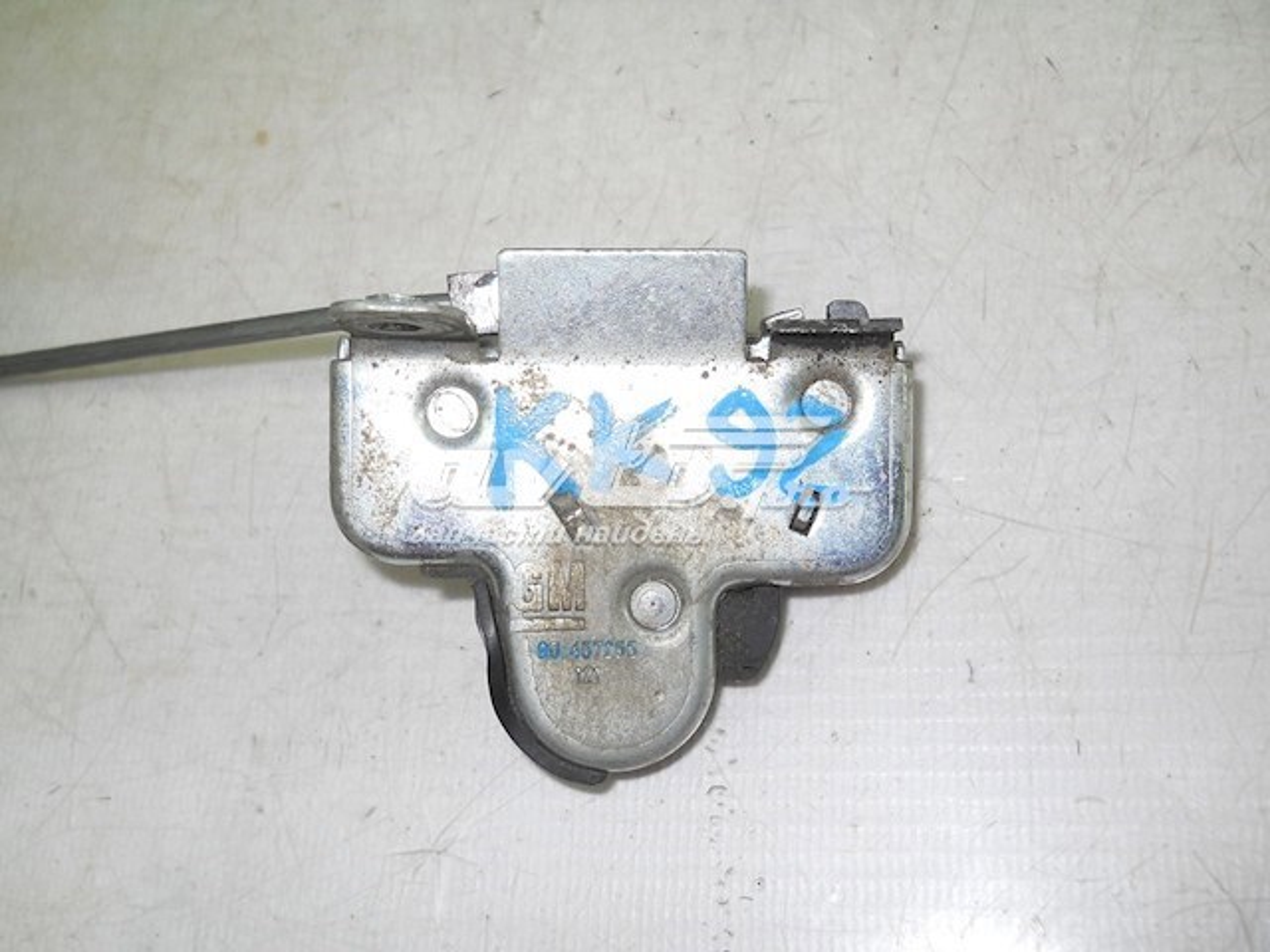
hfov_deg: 45.8
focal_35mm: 41
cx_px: 635
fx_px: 1504
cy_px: 476
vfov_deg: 35.1
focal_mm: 6.72
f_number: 5.5
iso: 80
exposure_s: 1/40
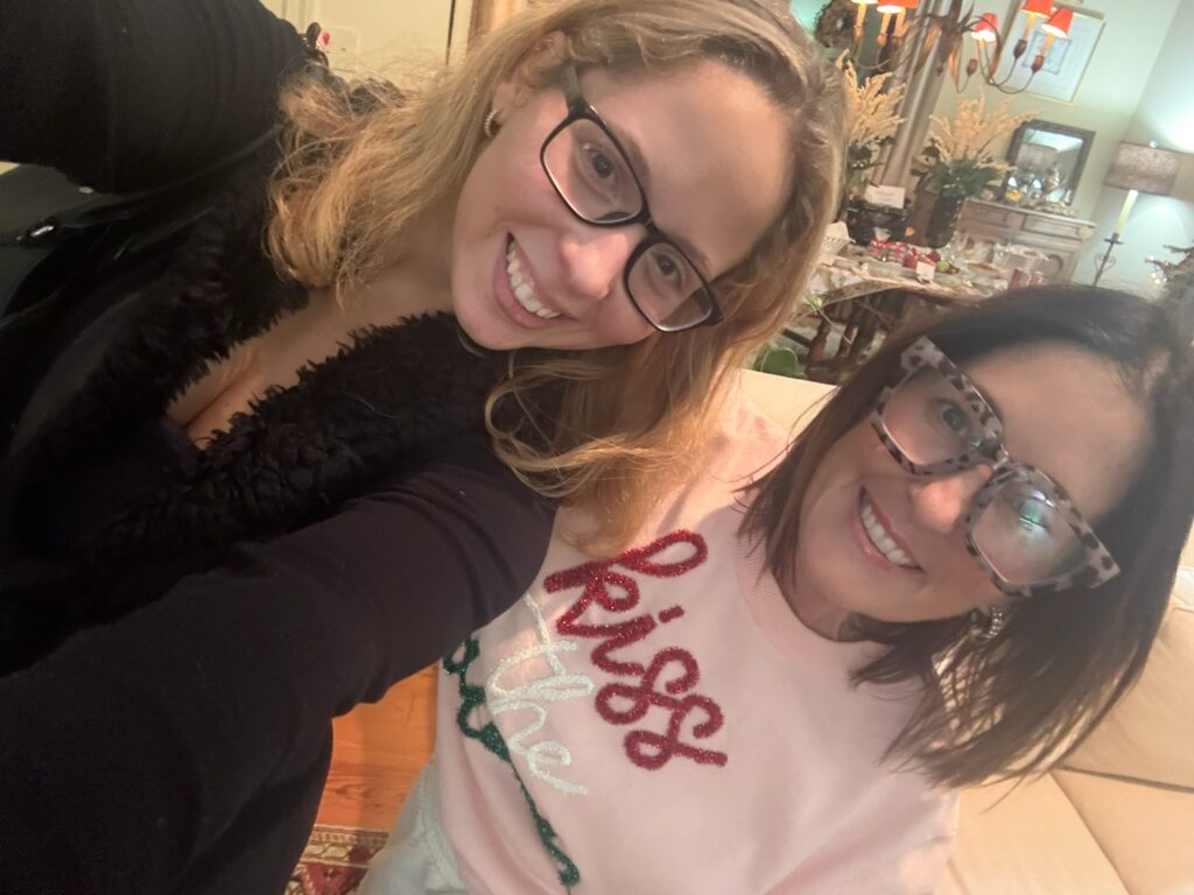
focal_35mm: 23
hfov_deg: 73.9
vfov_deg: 58.9
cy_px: 448
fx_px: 793
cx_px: 597
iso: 500
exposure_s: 1/24
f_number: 1.9
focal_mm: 2.69
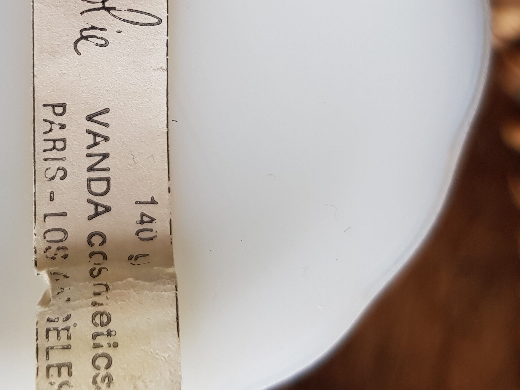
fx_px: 826
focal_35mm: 55
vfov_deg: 25.9
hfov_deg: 34.4
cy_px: 56
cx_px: 149
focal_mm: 4.2
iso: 64
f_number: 1.7
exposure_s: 1/60
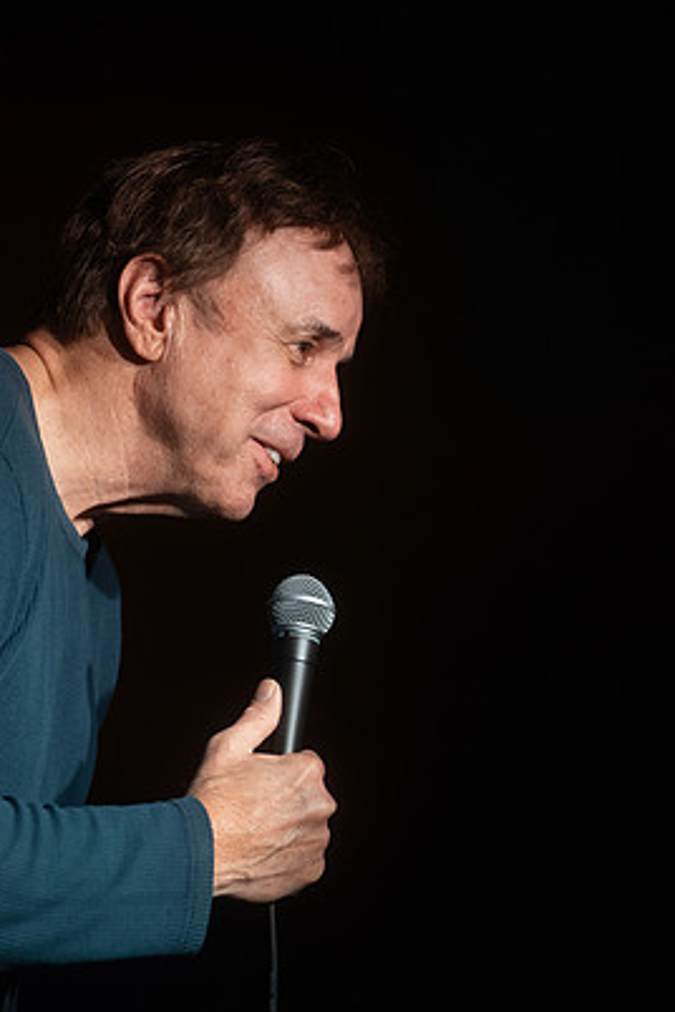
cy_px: 561
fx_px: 5821
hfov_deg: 6.6
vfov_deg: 9.9
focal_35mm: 207
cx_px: 360
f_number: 3.5
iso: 2000
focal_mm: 185
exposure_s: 1/400
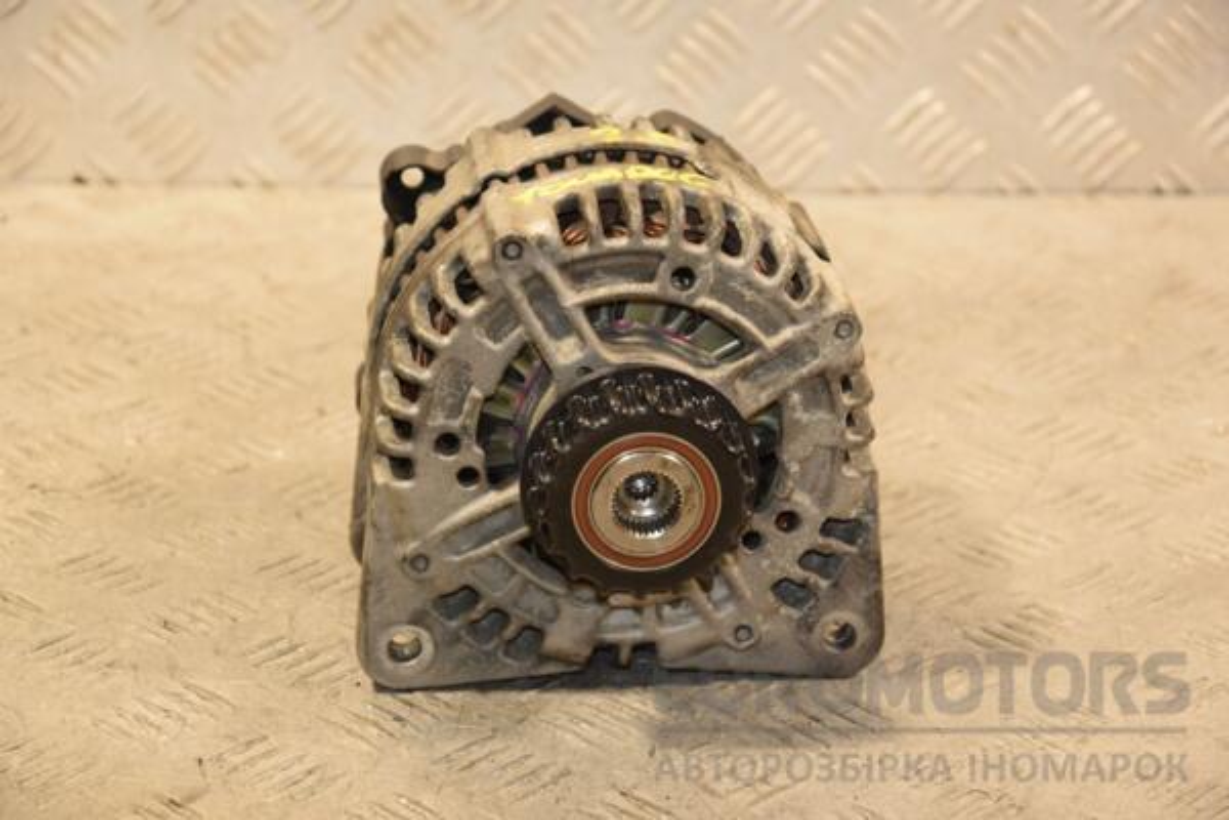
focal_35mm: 105
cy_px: 410
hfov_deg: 19.5
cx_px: 614
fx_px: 3584
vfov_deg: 13.0
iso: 800
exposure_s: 1/160
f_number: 5.3
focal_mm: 70
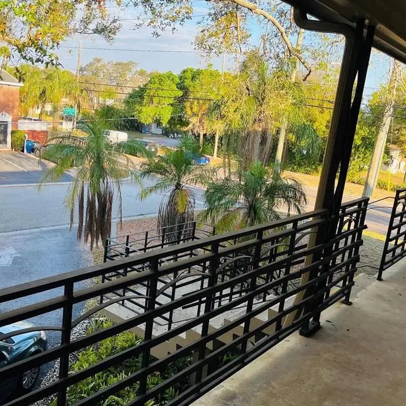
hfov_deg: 49.1
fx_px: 438
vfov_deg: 49.7
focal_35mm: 33
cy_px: 202
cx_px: 142
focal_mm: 5.1
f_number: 1.6
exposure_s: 1/574
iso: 50
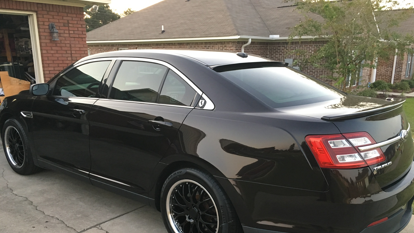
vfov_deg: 36.3
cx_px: 209
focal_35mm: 32
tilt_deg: -15.5
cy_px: 155
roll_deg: +1.4
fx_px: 351
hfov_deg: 61.0
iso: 125
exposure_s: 1/30
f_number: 2.2
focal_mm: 4.15
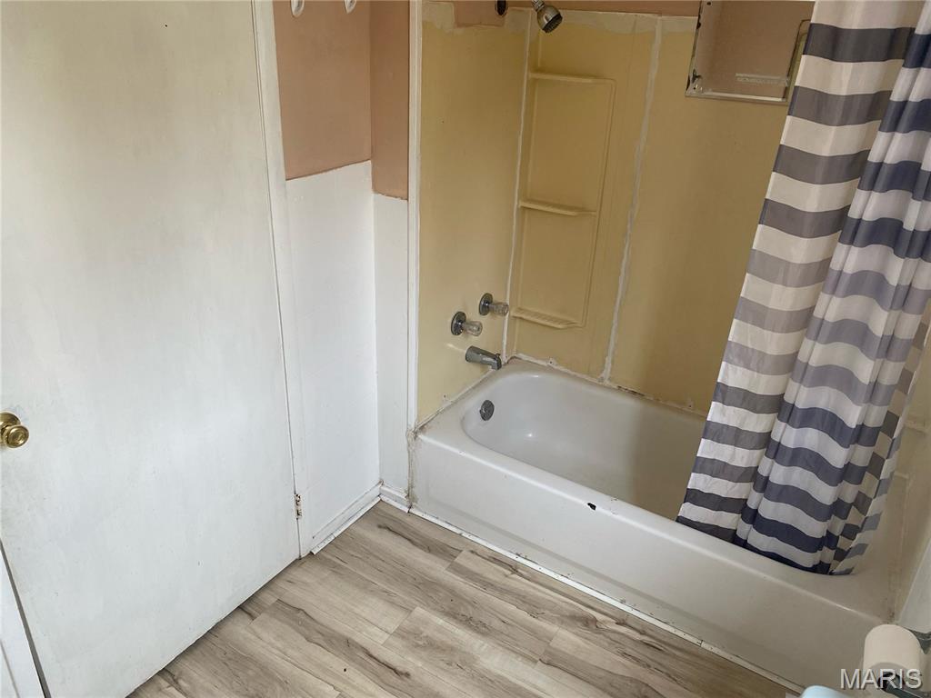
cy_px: 349
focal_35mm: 26
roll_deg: -3.8
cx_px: 466
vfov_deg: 53.1
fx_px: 699
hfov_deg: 67.3
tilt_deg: -25.8
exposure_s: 1/121
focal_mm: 4.25
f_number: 1.8
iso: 125
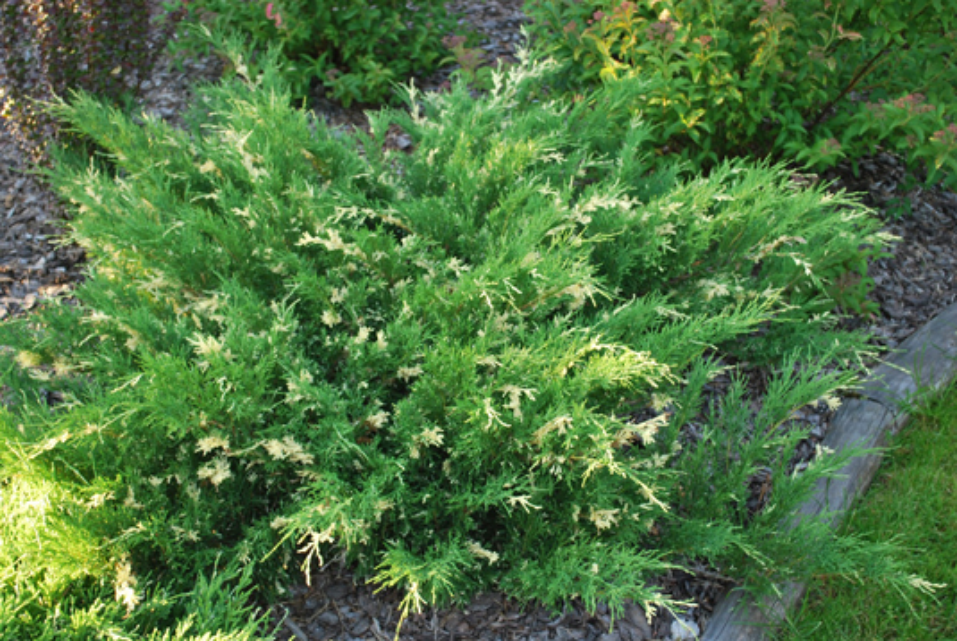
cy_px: 320
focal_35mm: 52
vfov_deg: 25.8
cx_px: 478
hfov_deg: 37.8
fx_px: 1397
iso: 200
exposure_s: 1/40
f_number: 5.3
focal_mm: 35
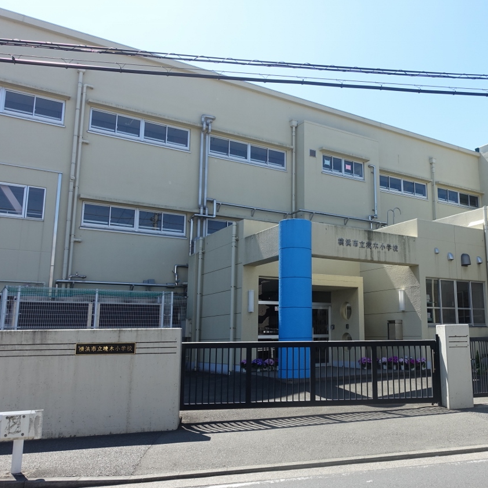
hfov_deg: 51.3
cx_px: 336
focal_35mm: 31
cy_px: 245
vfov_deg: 52.5
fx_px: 494
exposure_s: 1/500
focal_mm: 8.8
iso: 125
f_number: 4
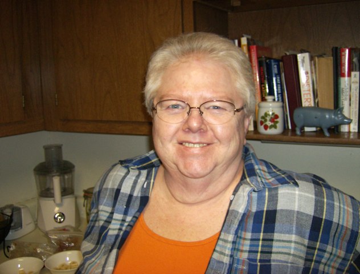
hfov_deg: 51.2
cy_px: 137
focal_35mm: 36
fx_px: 376
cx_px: 180
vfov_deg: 40.0
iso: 200
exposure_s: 1/60
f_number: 2.8
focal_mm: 6
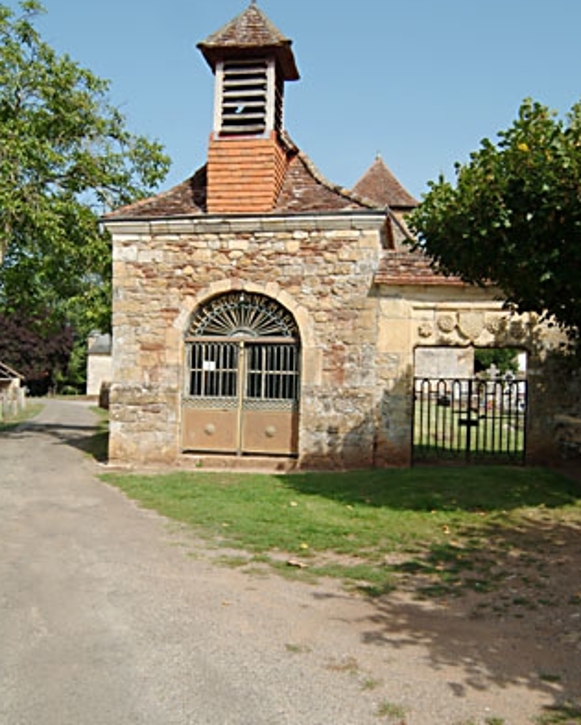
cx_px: 304
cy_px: 386
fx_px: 708
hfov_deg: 44.6
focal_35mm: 33
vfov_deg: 54.1
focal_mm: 18
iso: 100
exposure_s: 1/60
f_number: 16
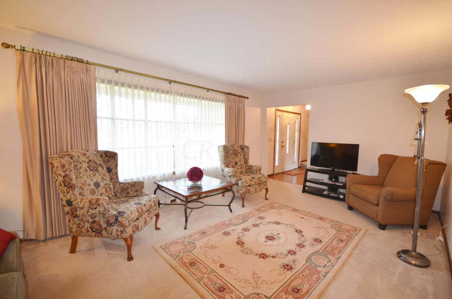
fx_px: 188
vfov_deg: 77.1
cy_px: 150
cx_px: 226
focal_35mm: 15
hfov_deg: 100.5
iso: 720
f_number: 4
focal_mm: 10
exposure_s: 1/60
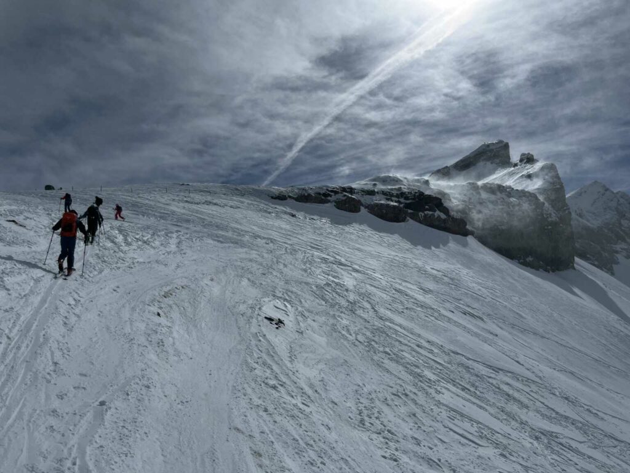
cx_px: 315
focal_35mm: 26
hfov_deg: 67.3
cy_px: 236
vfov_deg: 53.1
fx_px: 473
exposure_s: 1/20408
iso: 32
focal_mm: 5.1
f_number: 1.6
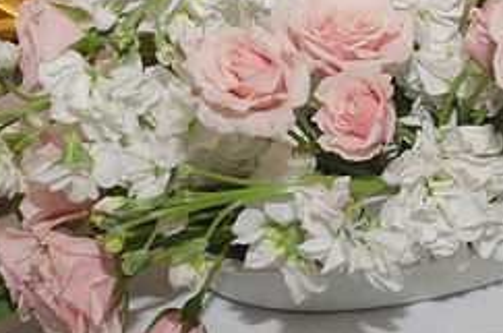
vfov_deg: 6.2
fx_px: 3096
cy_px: 77
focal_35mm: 222
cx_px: 424
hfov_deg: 9.3
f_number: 5.6
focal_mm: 62
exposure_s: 1/80
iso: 200
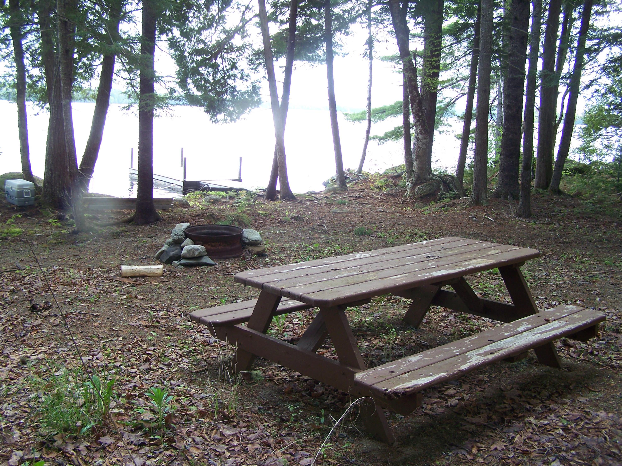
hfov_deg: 49.0
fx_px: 683
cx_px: 311
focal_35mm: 38
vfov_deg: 37.7
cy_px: 233
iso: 64
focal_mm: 6.3
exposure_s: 1/80
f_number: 2.8
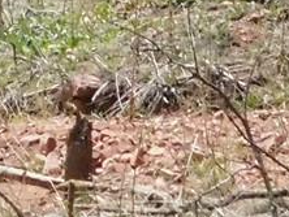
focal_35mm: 216
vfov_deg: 6.5
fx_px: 1805
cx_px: -286
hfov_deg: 8.7
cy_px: -309
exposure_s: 1/1500
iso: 800
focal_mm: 5.3
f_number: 6.4
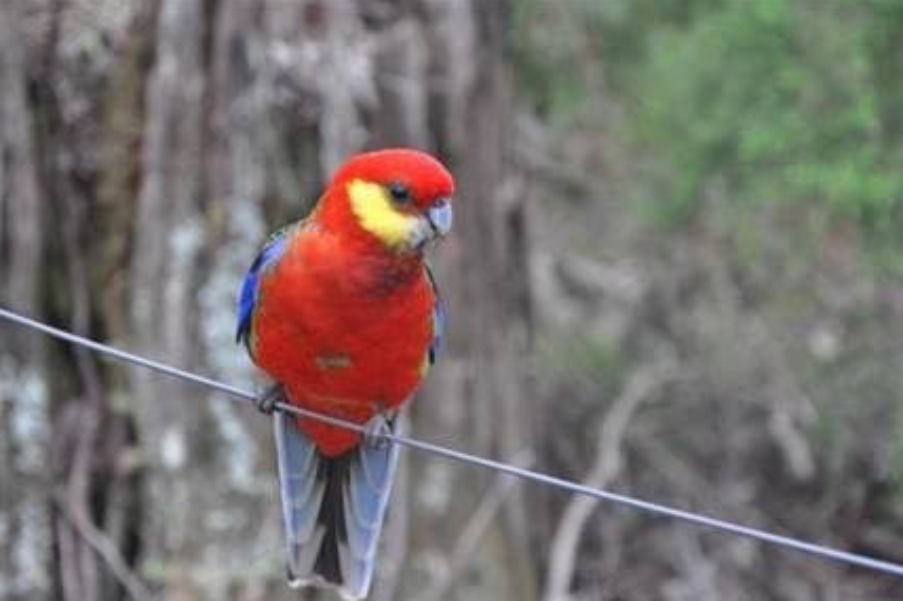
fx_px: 2783
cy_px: 332
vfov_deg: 12.3
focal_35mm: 111
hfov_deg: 18.4
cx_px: 401
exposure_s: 1/100
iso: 1600
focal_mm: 66
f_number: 5.3
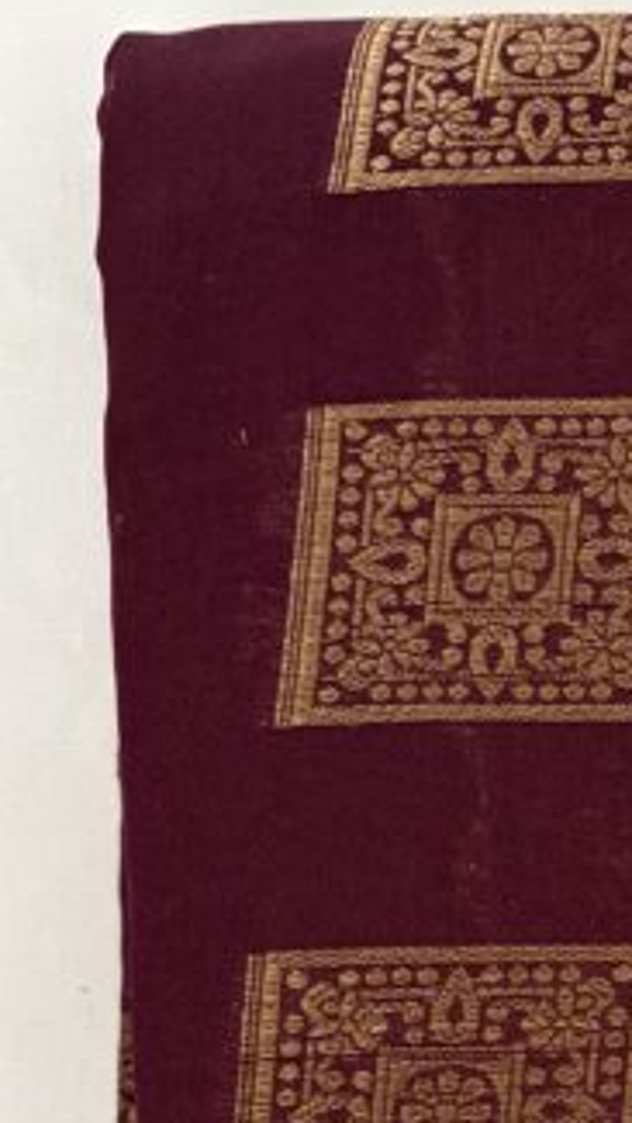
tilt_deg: -85.8
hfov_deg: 12.3
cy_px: 1491
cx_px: 995
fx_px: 2769
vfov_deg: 20.7
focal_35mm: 93
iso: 320
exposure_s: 1/60
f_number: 1.6
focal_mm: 5.96
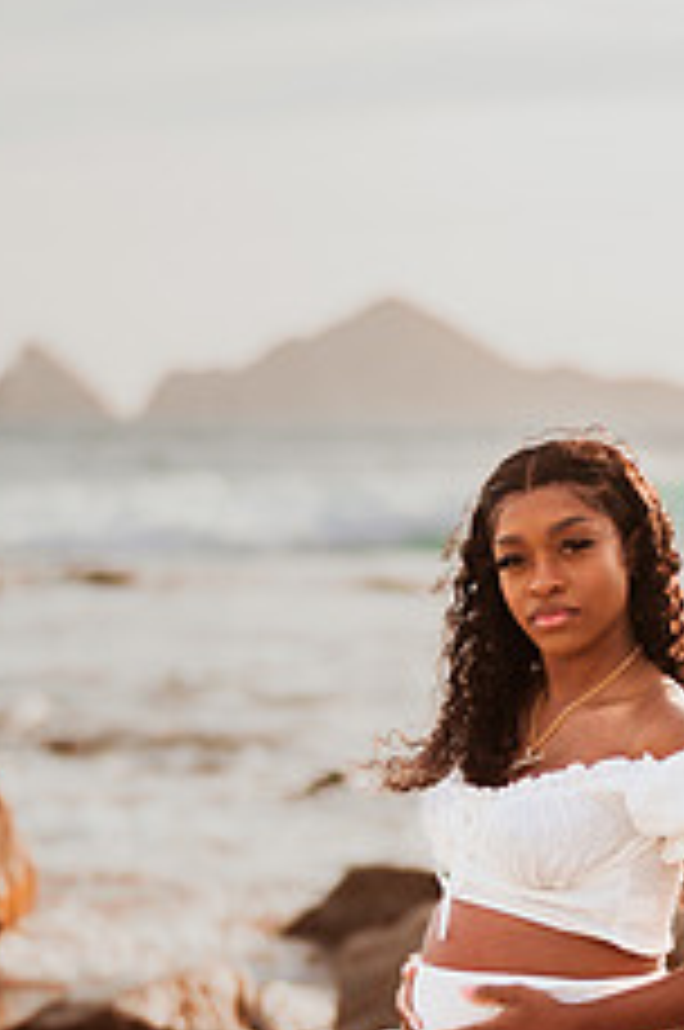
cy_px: 877
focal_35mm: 114
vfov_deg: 17.8
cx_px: 281
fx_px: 3259
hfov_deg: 12.0
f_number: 1.4
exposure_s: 1/6400
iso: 125
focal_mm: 58
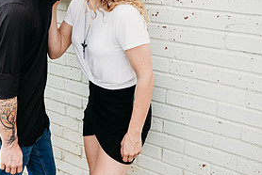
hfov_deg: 38.0
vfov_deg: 26.7
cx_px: 49
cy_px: 44
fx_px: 364
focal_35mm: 50
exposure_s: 1/640
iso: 100
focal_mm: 24
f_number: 2.8
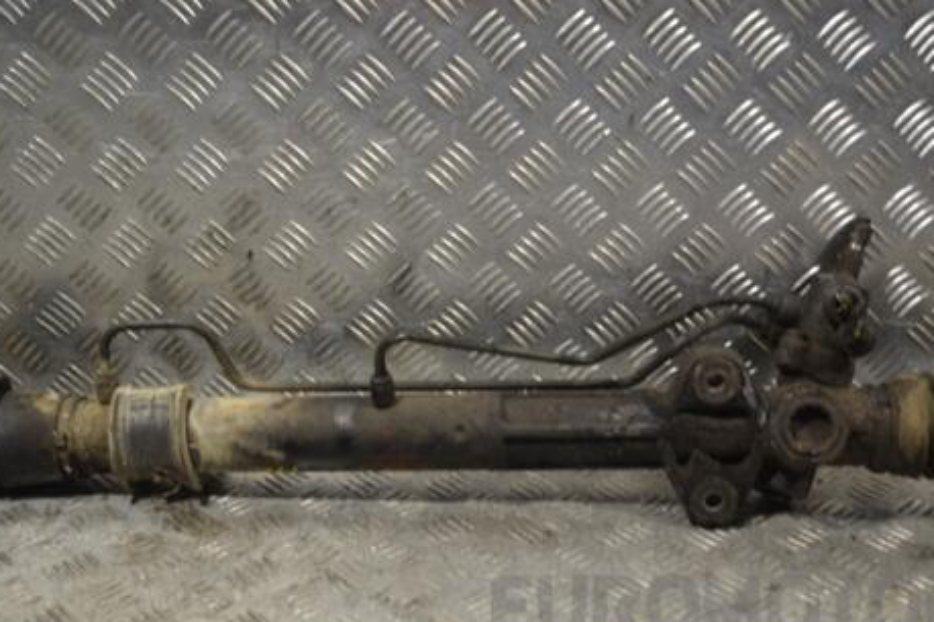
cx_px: 453
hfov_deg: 36.3
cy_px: 334
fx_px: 1426
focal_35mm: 55
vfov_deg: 24.6
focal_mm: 28
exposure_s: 1/30
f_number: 4.5
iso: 110
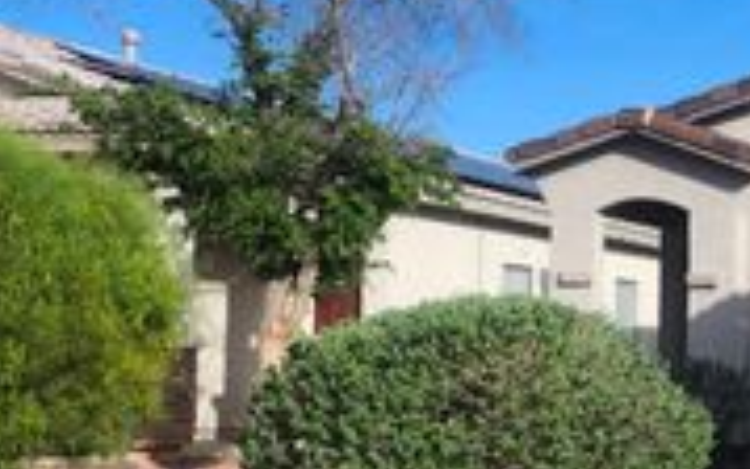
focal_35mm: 68
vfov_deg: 19.1
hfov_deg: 25.1
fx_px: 1390
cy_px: 320
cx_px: 1035
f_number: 1.8
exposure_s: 1/1529
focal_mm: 5.54
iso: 25
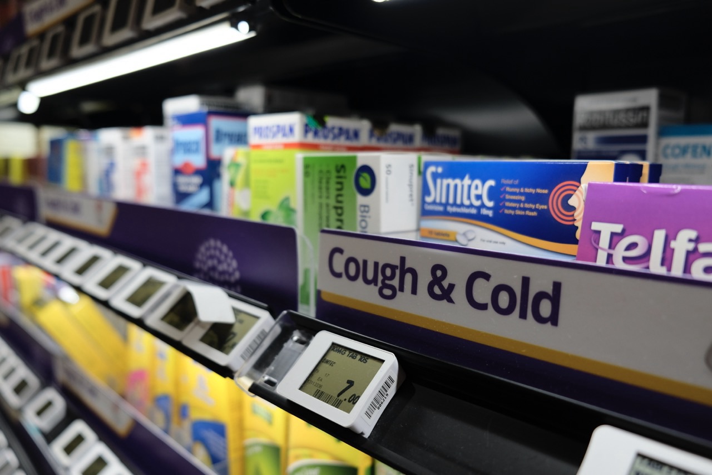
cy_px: 238
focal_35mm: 27
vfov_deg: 47.9
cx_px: 356
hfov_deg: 67.4
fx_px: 534
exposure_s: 1/120
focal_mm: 18
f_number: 2.8
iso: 400
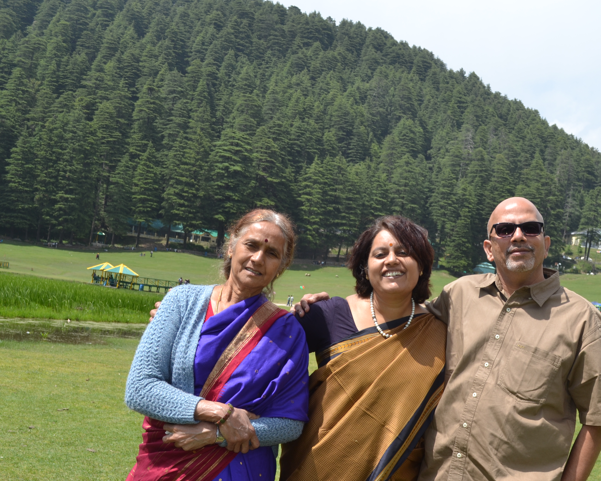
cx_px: 356
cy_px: 274
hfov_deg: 37.9
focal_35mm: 49
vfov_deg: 30.8
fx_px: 872
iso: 100
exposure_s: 1/200
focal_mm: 24
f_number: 6.3
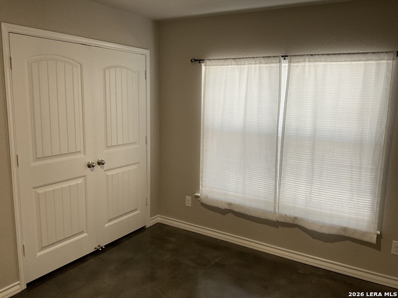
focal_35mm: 29
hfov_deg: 61.7
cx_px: 199
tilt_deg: -9.6
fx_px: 333
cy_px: 149
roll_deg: -2.2
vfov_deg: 48.2
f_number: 1.8
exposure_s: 1/60
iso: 64
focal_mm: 3
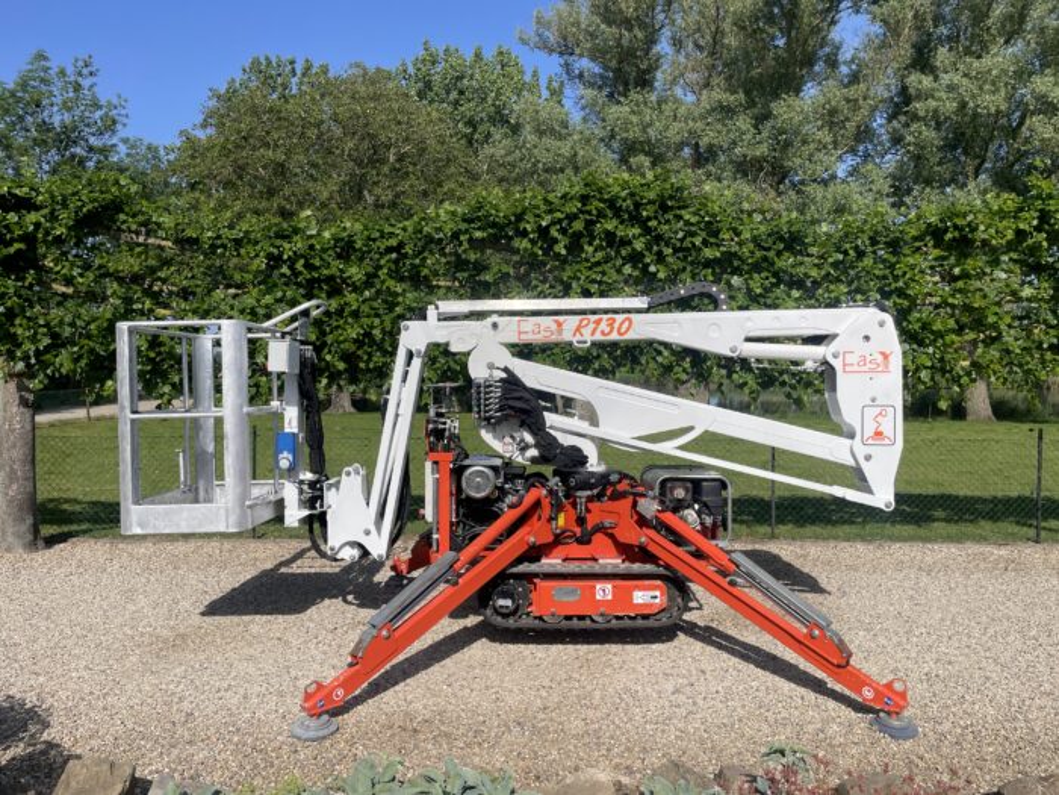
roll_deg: -0.1
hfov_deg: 67.3
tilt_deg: -2.4
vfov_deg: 53.1
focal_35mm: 26
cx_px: 530
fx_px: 795
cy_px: 398
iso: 32
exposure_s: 1/5556
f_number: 1.6
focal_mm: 4.2
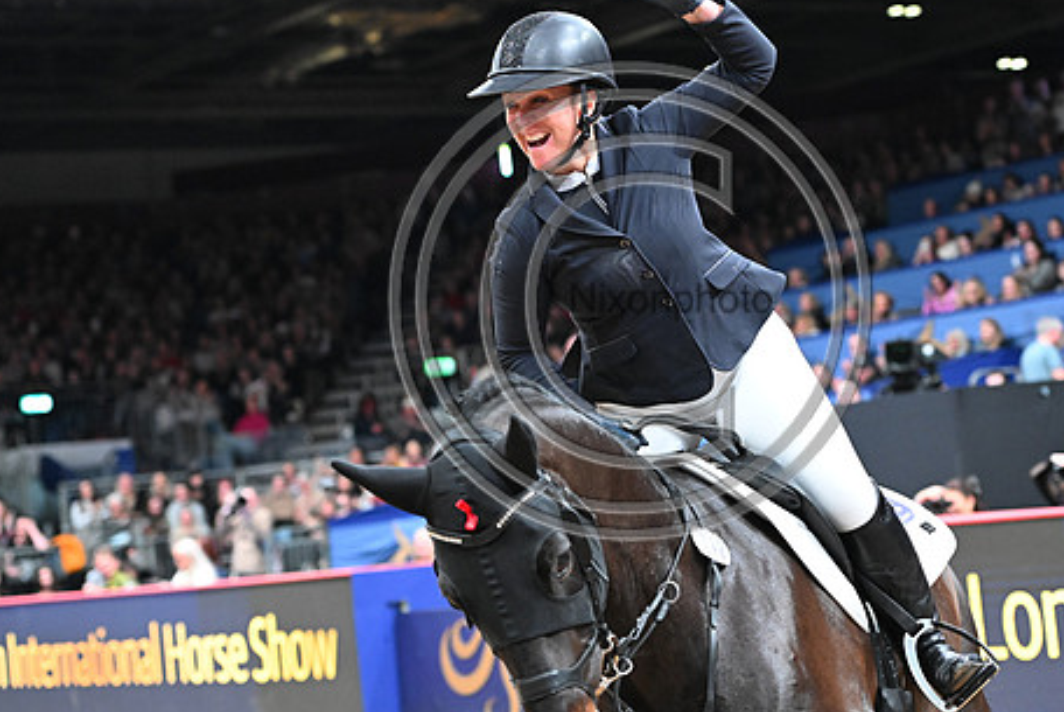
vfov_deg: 12.7
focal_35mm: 108
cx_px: 604
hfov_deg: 18.9
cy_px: 267
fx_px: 3195
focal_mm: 85
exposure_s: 1/800
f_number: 3.5
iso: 6400
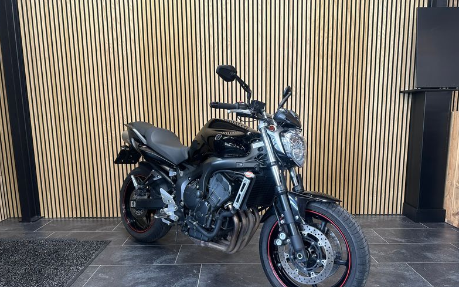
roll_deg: +0.7
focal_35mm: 26
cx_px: 226
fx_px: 325
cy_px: 167
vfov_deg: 47.4
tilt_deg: -9.7
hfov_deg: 70.4
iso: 125
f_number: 1.78
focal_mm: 6.86
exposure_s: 1/50
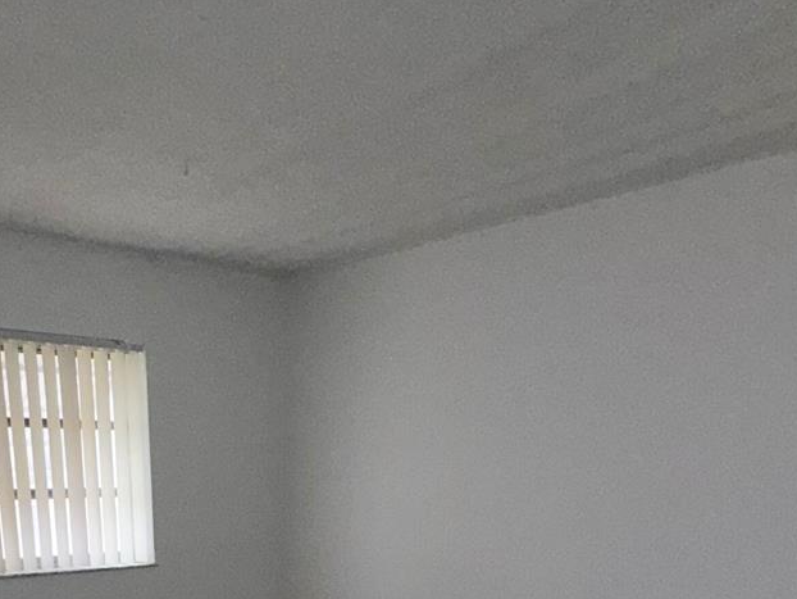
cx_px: 259
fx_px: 829
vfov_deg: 31.4
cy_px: 764
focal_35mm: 36
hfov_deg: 50.3
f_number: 2.2
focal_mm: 2.22
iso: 100
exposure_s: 1/60
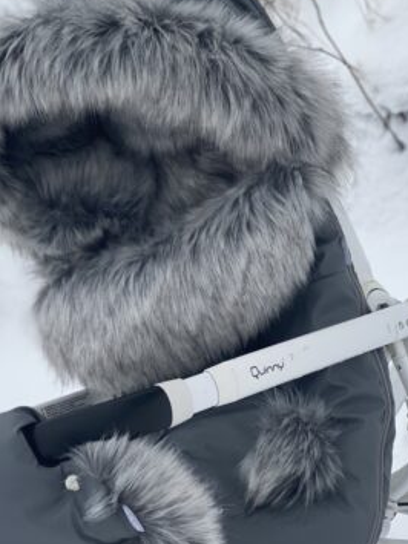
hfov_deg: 16.8
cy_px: 314
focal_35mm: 88
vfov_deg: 22.2
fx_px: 1384
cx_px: 172
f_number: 2
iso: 20
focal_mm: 6
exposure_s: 1/242
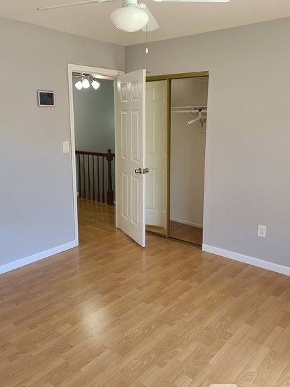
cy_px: 180
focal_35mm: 30
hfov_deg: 46.8
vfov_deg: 59.9
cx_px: 148
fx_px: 335
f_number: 1.8
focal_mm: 7
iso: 50
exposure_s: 1/59
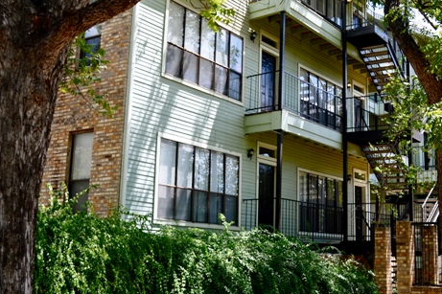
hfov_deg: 39.1
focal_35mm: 50
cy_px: 121
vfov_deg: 26.9
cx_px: 300
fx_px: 614
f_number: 5.6
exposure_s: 1/125
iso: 100
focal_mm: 24
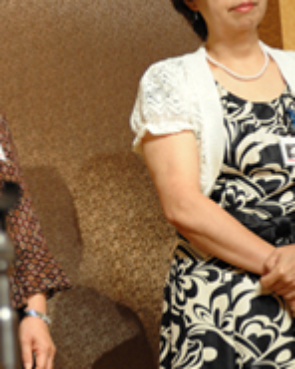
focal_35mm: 162
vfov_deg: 11.9
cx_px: -134
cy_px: 142
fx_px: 1768
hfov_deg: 9.3
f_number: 2.8
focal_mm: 50
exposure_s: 1/125
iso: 1400
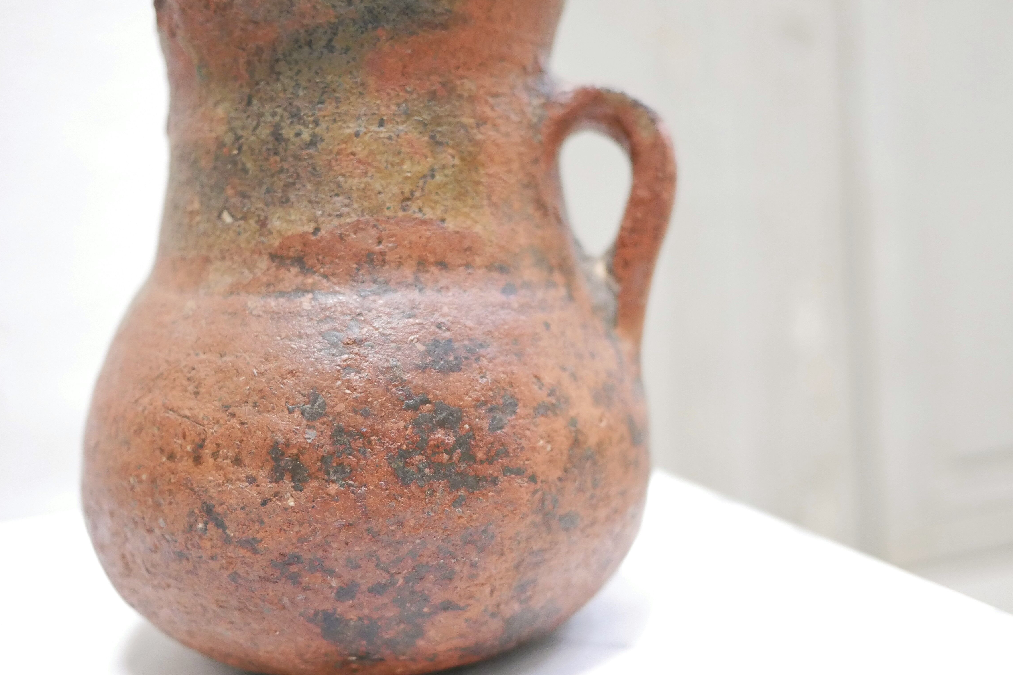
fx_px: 1182
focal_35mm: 42
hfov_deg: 46.4
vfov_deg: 31.9
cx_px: 505
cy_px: 382
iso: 3200
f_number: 1.7
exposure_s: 1/60
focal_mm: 20
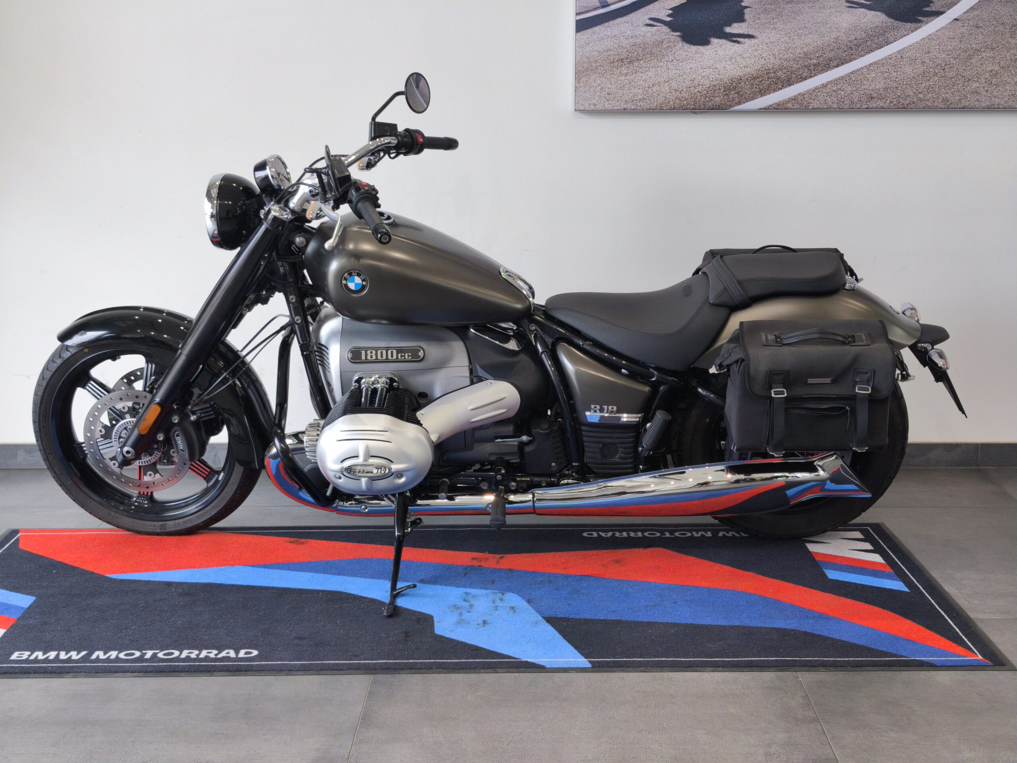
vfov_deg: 31.5
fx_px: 1351
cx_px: 508
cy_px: 382
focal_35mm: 46
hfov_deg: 41.2
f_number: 1.6
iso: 64
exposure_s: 1/100
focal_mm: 6.57
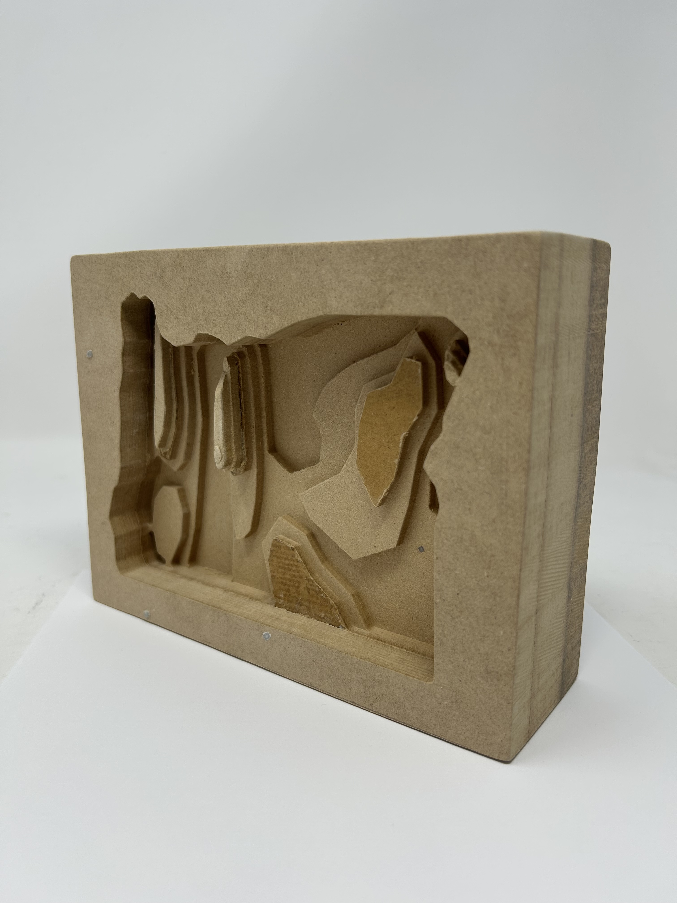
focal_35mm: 26
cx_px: 338
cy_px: 452
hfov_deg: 53.1
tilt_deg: -11.9
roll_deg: -1.2
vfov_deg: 67.3
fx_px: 678
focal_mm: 5.7
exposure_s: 1/351
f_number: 1.5
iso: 50
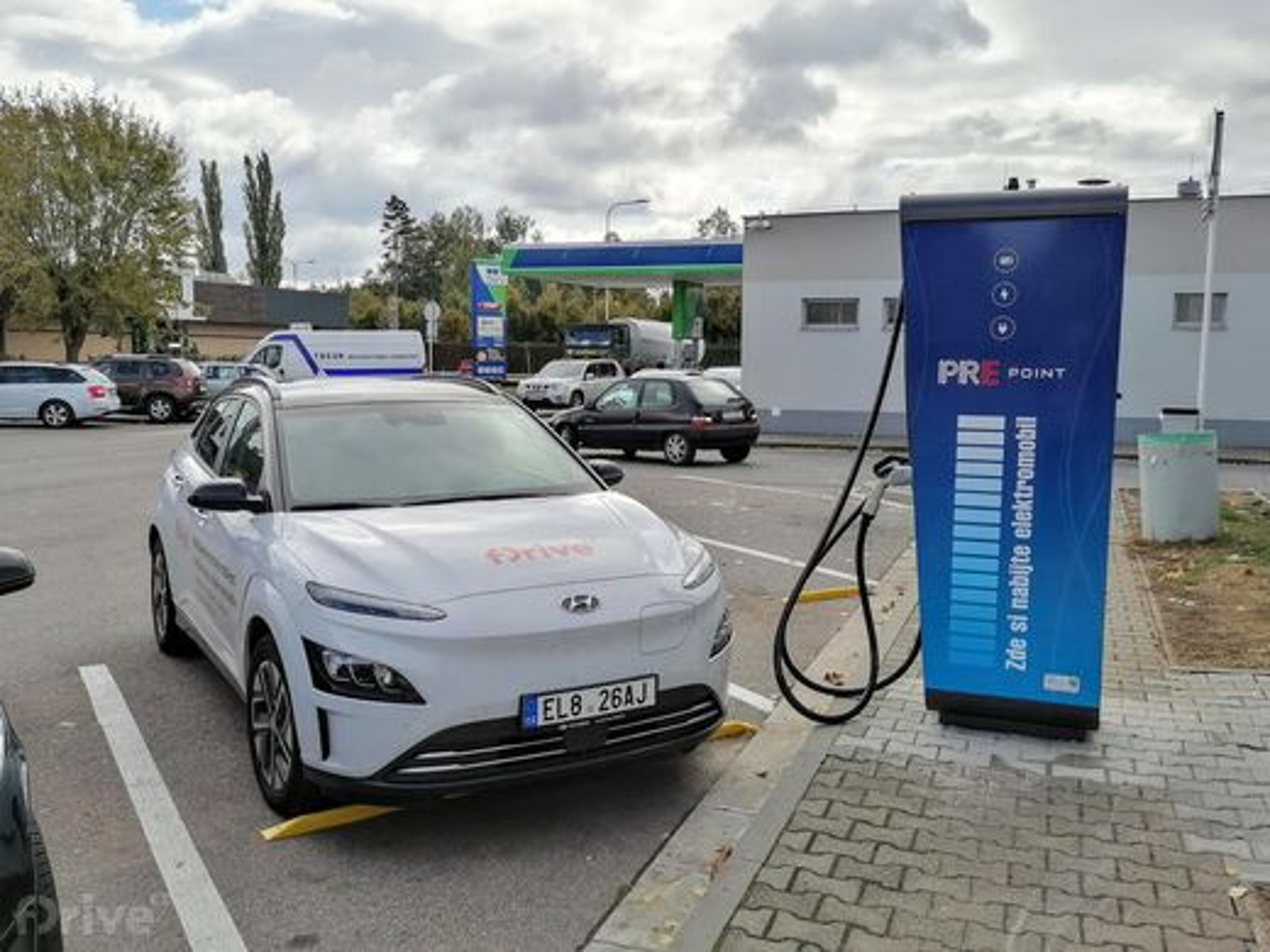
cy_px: 476
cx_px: 635
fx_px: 1174
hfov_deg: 56.8
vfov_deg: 44.2
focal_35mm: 32
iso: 50
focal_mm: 5.3
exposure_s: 1/1818
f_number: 1.8
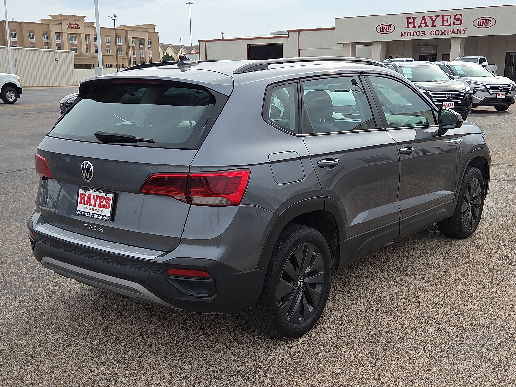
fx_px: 596
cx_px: 258
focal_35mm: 40
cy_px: 194
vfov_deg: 36.0
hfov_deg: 46.8
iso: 76
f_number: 1.8
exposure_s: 1/3333
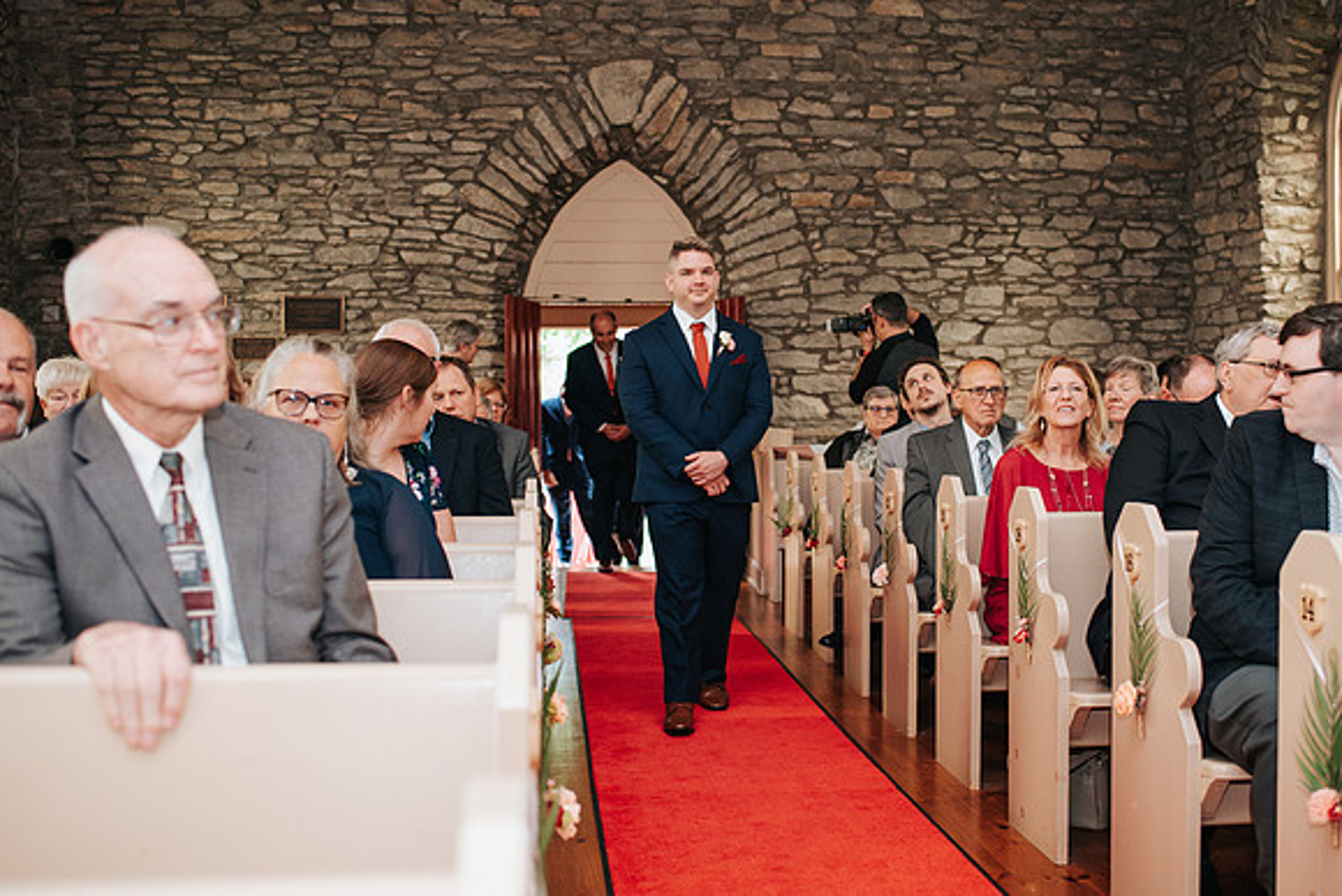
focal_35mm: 41
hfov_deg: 46.9
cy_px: 398
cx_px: 745
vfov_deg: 32.3
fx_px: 1544
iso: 1000
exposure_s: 1/200
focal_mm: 35
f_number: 2.8
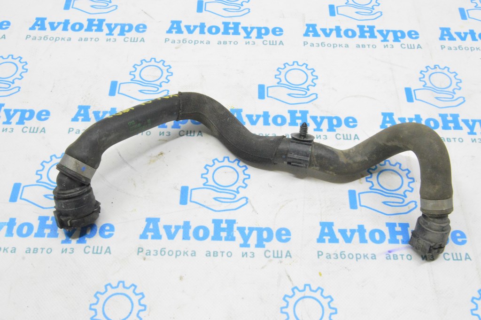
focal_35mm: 42
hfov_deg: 46.4
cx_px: 240
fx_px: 561
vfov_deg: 31.8
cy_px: 160
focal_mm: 28
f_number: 20
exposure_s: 1/15
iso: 6400
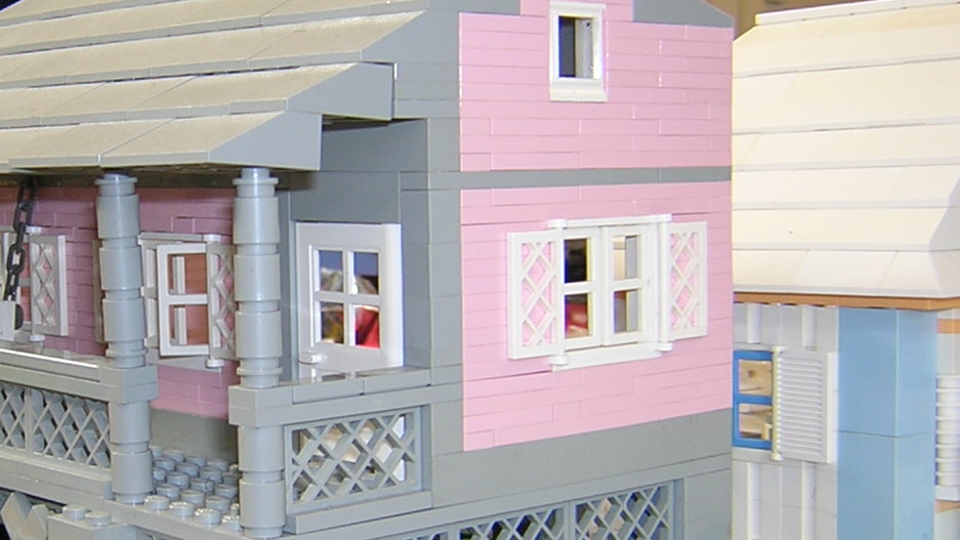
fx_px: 1705
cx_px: 229
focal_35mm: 67
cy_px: 285
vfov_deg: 18.0
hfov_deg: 30.9
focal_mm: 4.7
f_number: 2.6
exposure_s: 1/30
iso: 100
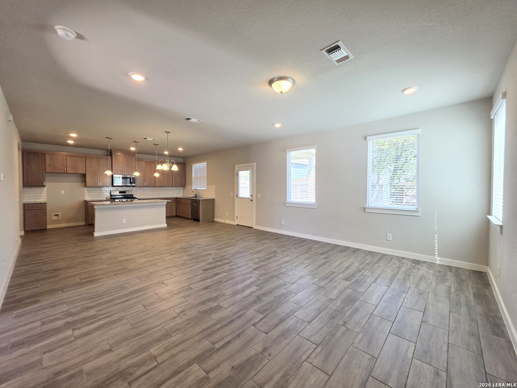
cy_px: 194
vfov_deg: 89.9
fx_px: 194
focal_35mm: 13
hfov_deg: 106.2
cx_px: 258
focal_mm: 2.2
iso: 40
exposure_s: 1/120
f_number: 1.9
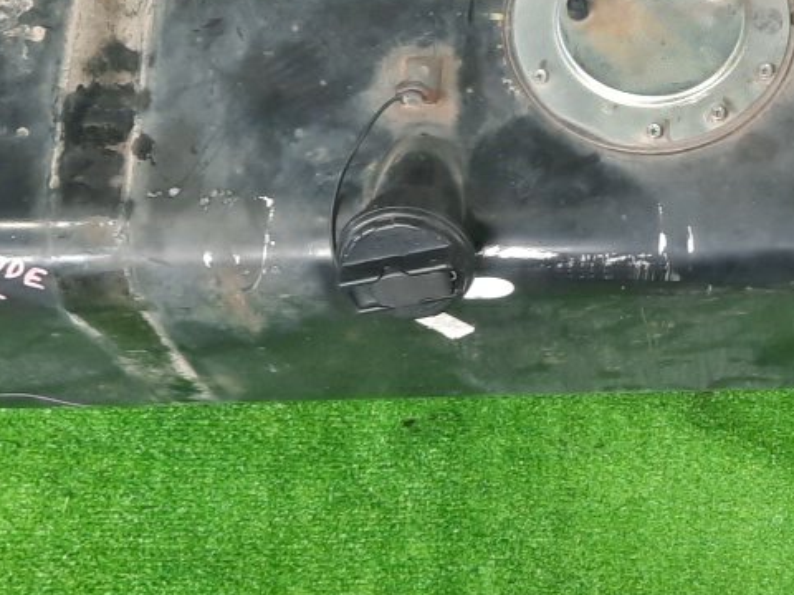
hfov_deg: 25.4
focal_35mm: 75
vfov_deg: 19.6
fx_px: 1720
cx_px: 673
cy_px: 235
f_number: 2
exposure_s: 1/50
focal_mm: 4.6
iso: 242
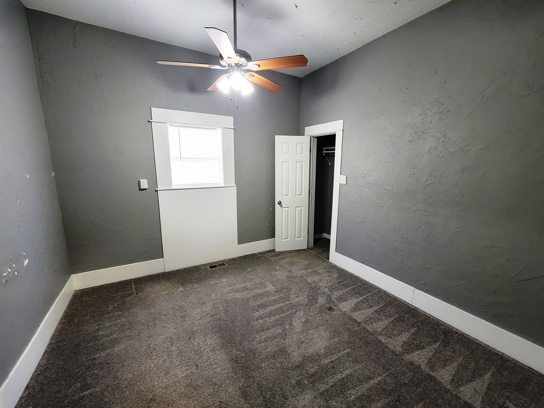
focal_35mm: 13
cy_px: 204
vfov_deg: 89.9
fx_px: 204
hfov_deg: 106.2
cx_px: 272
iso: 320
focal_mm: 2.2
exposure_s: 1/40
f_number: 2.2
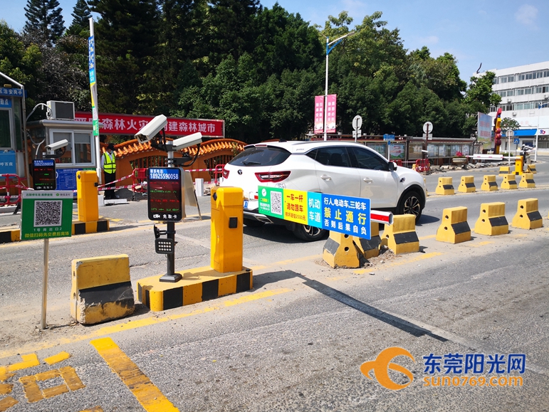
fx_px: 444
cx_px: 266
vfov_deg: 49.8
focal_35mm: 28
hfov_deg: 63.4
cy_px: 202
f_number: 1.6
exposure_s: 1/1883
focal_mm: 3.95
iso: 50
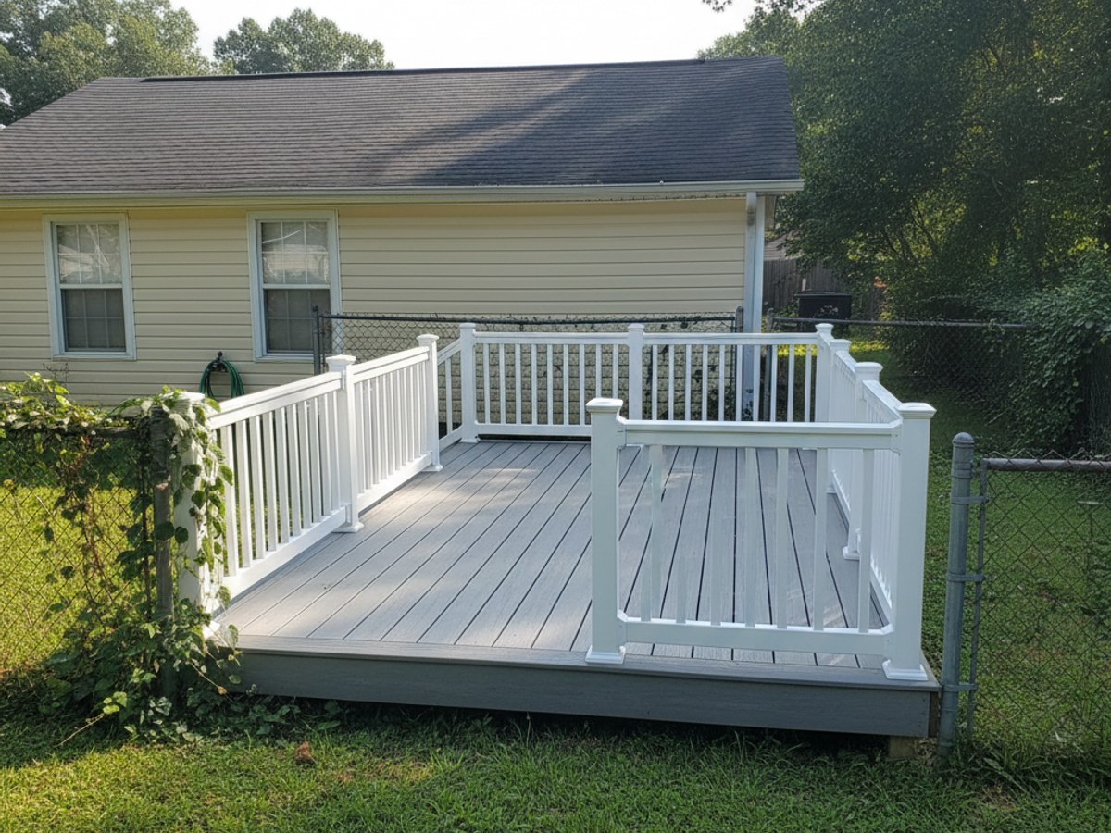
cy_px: 416
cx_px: 556
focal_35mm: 26
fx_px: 834
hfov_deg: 67.3
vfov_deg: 53.1
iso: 751
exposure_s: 1/556
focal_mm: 5.7
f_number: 1.5
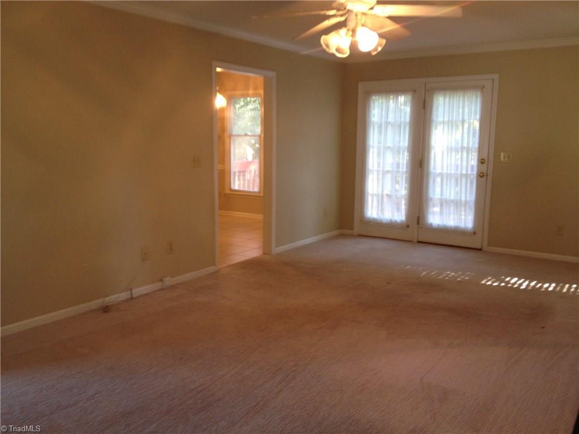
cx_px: 290
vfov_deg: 40.7
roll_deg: +0.3
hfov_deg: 52.6
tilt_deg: -10.4
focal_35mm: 35
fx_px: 585
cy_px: 217
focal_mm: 4.28
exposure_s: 1/20
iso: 80
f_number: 2.4
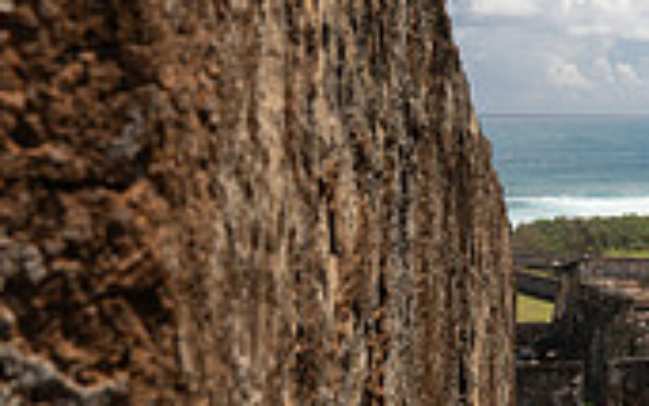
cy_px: 195
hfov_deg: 19.5
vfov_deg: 13.8
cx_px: 922
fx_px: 1681
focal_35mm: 95
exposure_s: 1/125
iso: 90
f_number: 8
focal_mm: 27.5
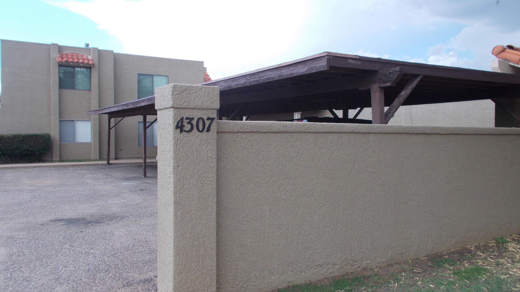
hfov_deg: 66.1
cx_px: 266
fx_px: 400
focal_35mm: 29
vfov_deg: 40.2
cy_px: 141
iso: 80
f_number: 3.2
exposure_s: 1/320
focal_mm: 4.6
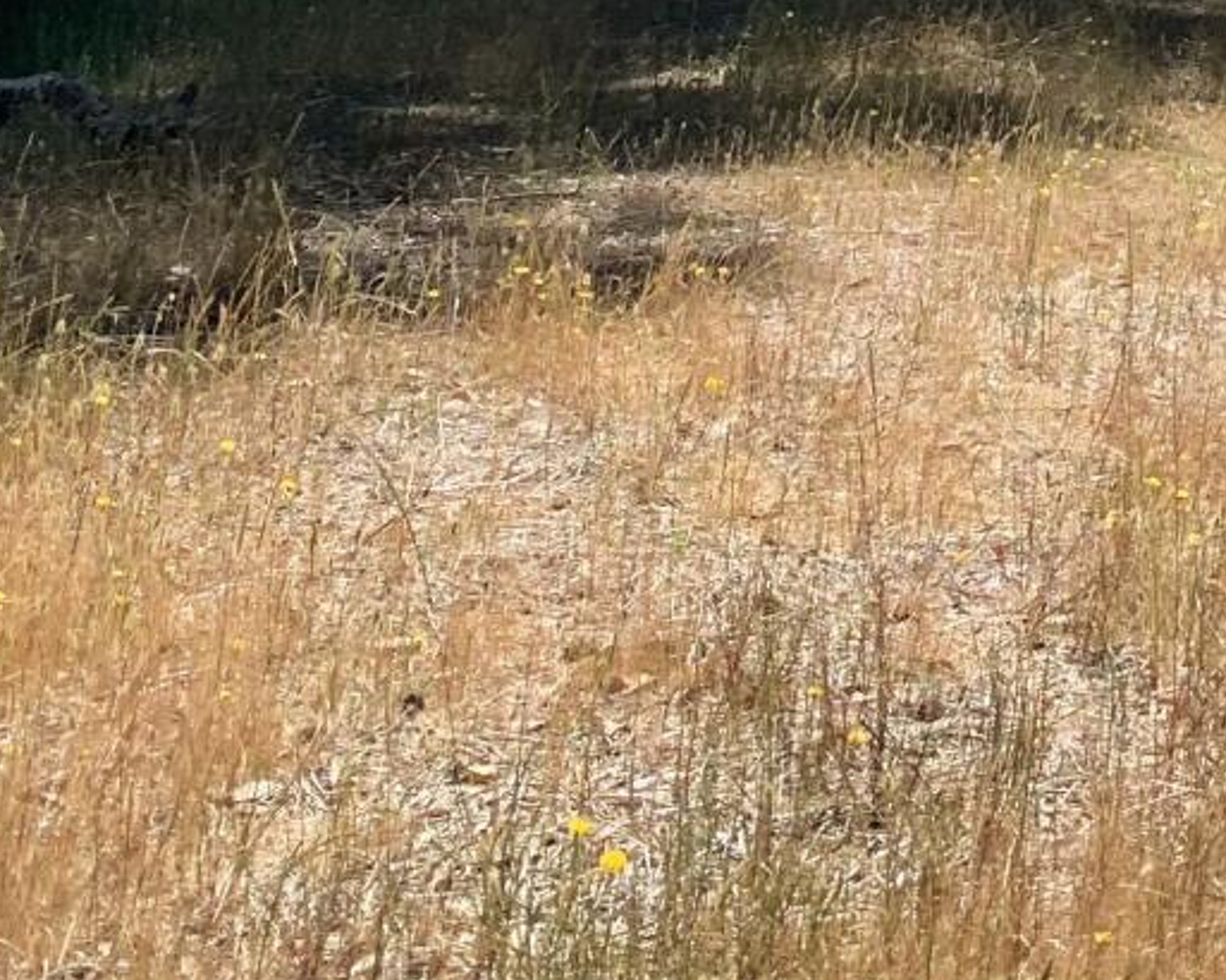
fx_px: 3591
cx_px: 1183
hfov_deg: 18.9
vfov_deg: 12.9
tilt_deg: +5.4
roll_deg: -1.7
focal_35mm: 99
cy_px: -1150
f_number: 1.8
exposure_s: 1/1021
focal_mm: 4.25
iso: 25
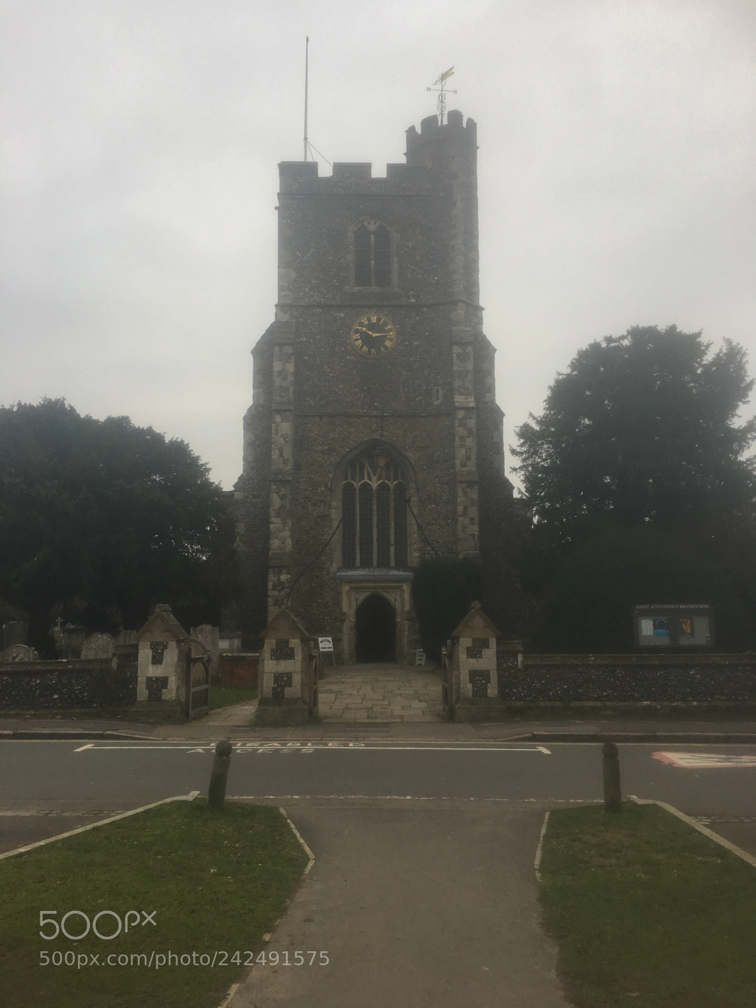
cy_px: 504
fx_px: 844
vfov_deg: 61.7
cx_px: 378
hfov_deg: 48.2
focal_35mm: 29
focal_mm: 4.15
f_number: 2.2
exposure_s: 1/134
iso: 25
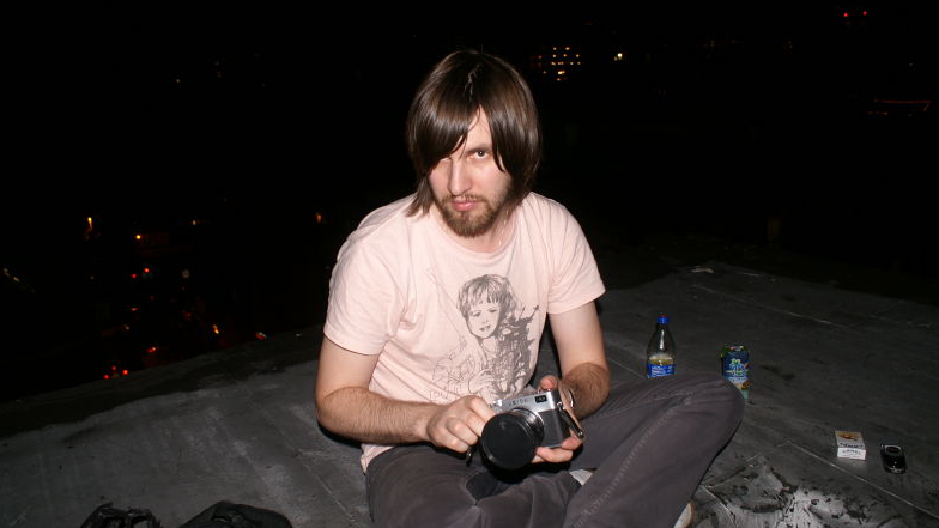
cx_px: 465
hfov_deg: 61.0
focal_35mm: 32
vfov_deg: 36.6
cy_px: 238
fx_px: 797
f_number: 4
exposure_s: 1/60
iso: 200
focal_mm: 20
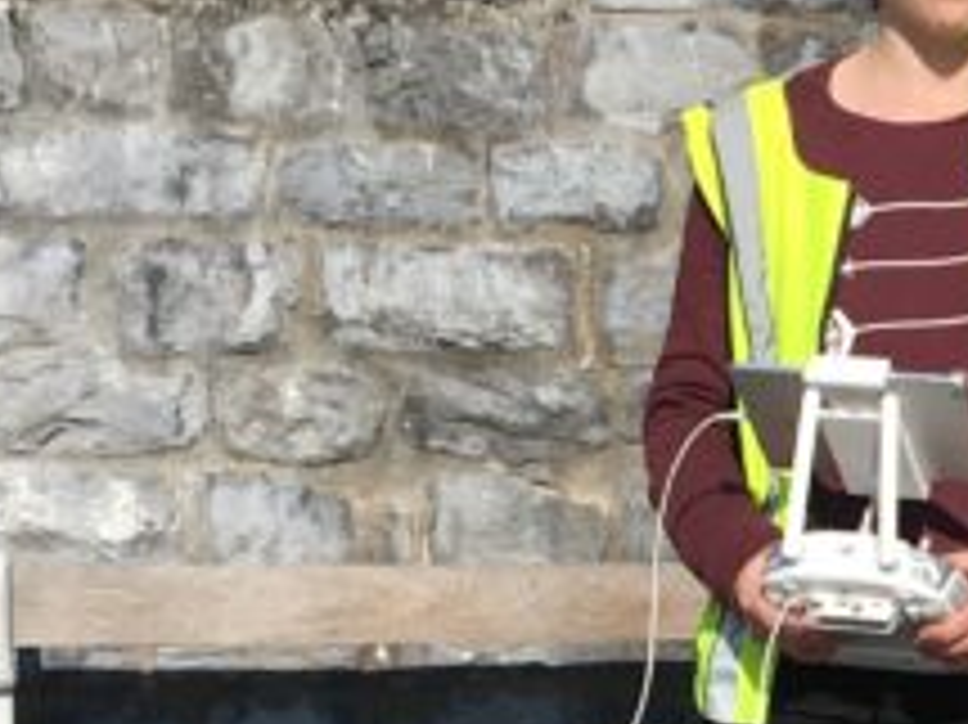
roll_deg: +0.7
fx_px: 3857
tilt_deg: +0.4
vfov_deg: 10.7
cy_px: 639
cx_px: 1238
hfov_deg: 13.8
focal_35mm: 138
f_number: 2.2
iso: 25
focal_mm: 4.15
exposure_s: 1/1709
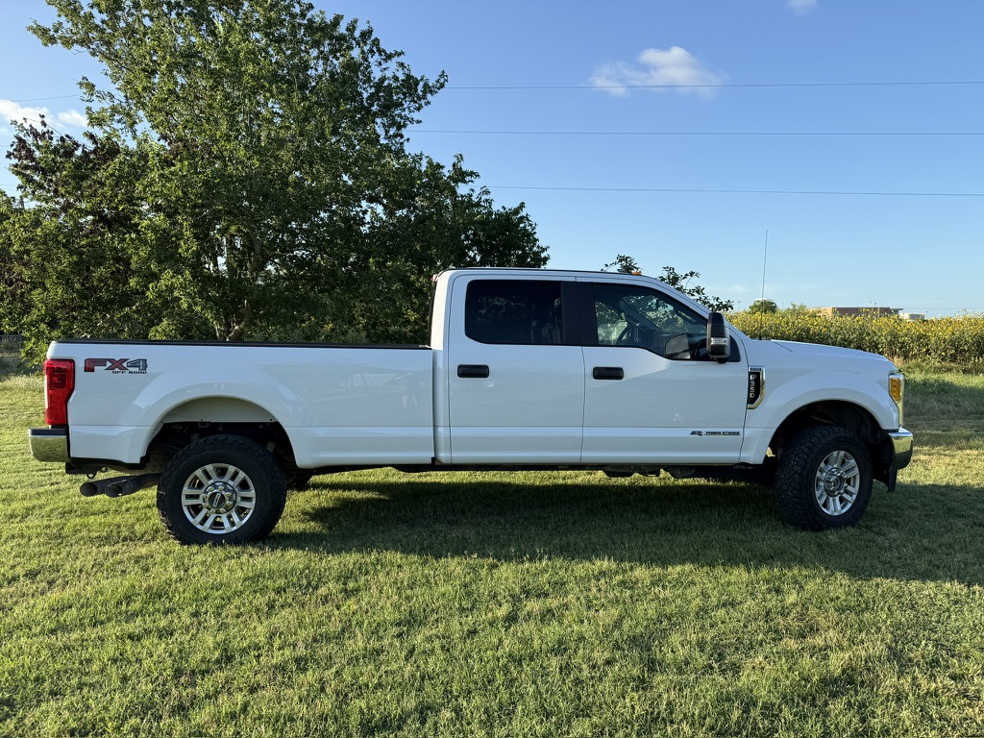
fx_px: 682
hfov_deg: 71.6
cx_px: 492
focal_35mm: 24
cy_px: 369
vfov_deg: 56.8
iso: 80
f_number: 1.78
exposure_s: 1/1770
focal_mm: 6.76
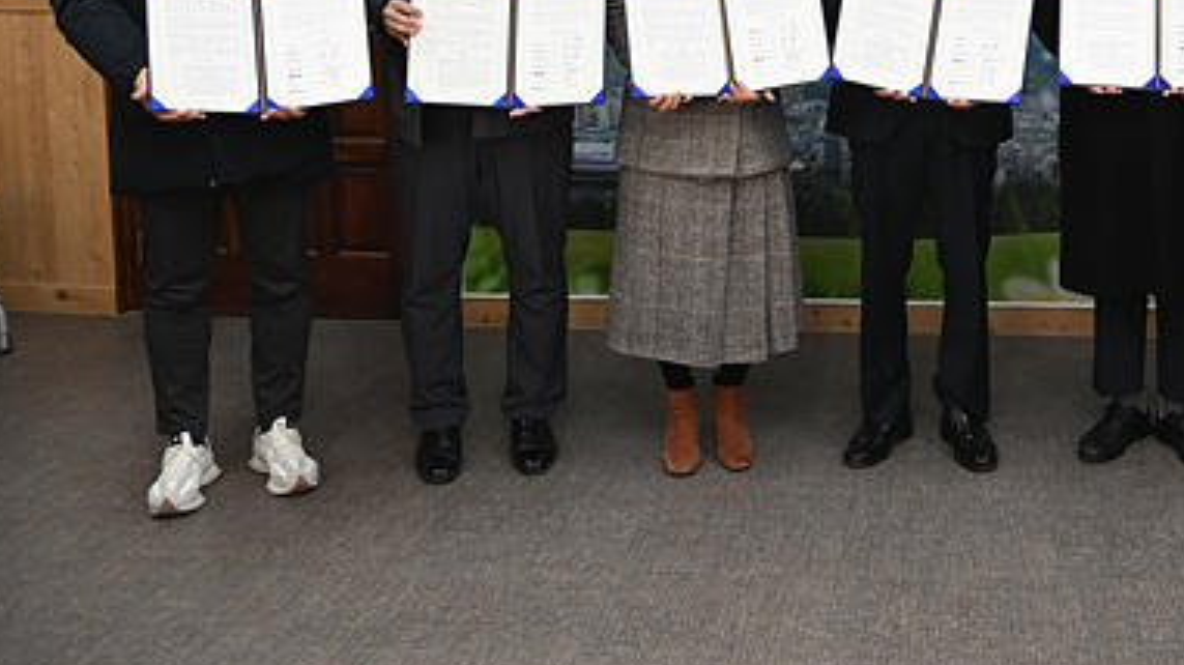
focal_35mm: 51
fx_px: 1601
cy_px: 79
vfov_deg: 22.9
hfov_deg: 39.2
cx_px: 923
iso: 3200
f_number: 5
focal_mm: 29
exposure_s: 1/200
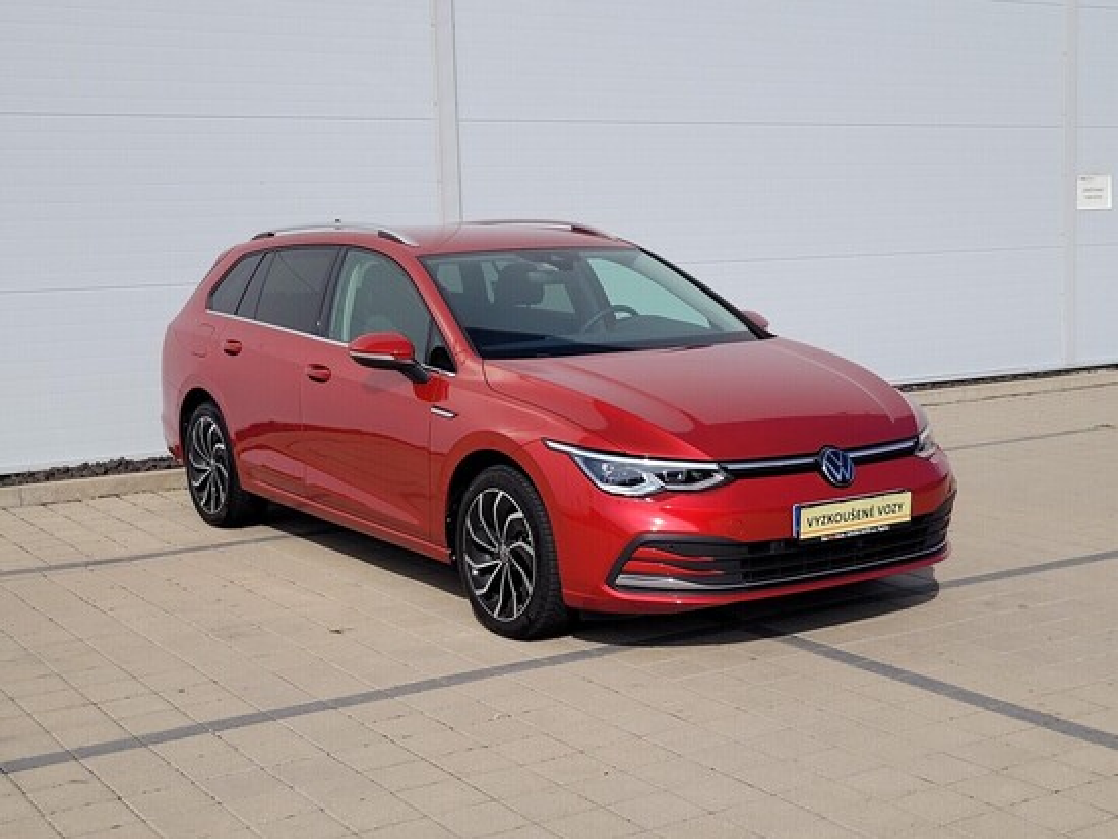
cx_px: 559
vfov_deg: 53.1
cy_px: 420
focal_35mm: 26
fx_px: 840
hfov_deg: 67.3
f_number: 1.8
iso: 40
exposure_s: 1/3185
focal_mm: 5.4
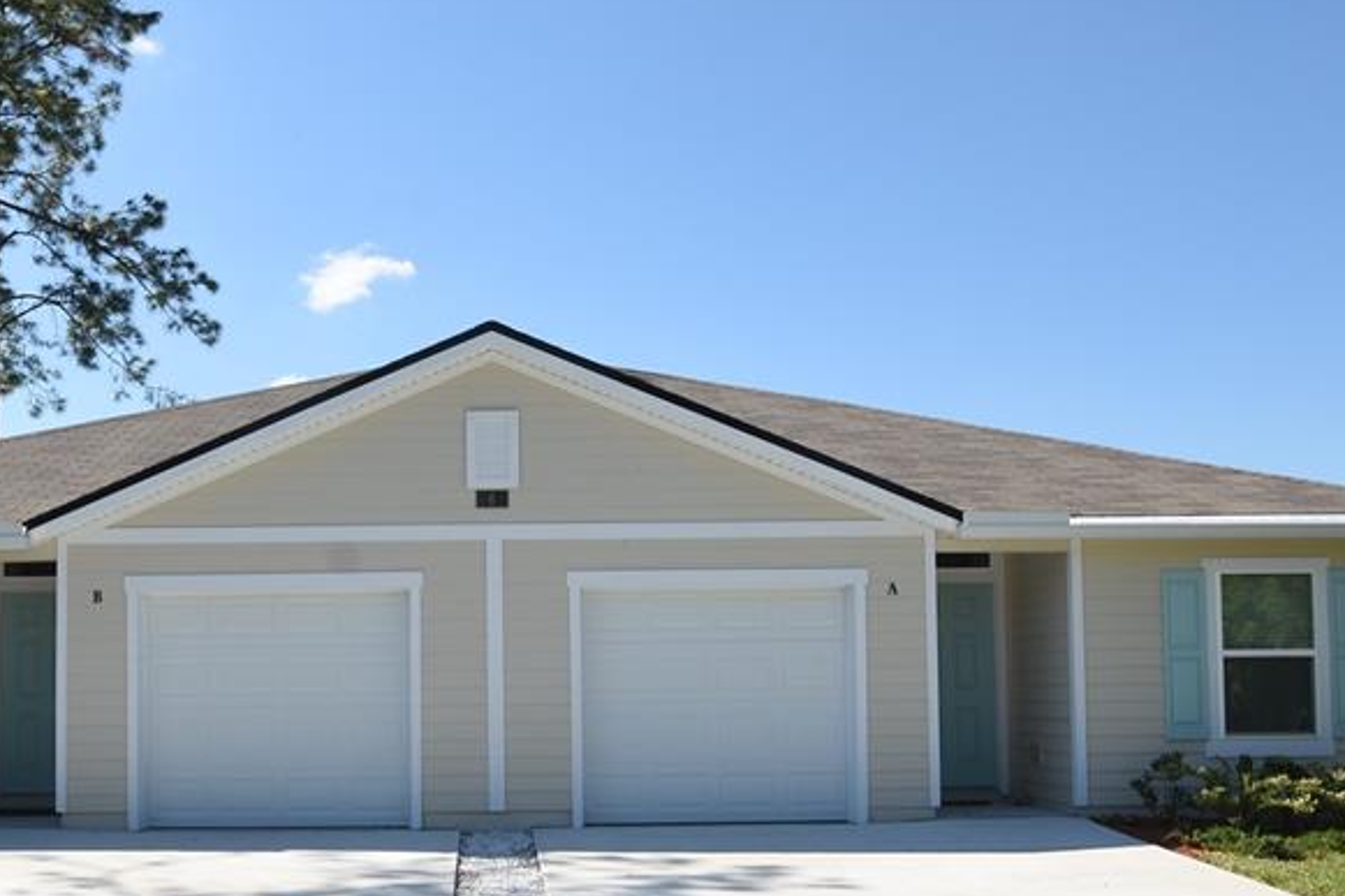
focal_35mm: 37
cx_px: 475
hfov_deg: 51.2
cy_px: 662
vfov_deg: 35.2
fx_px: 1382
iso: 100
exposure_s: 1/250
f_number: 8
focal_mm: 14
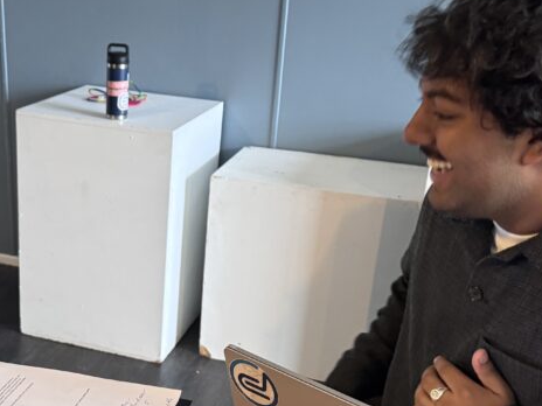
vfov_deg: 27.4
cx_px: 166
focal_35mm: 53
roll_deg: -1.3
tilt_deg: -22.2
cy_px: 267
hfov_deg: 35.7
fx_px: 830
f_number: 1.78
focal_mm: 6.76
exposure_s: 1/50
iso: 500
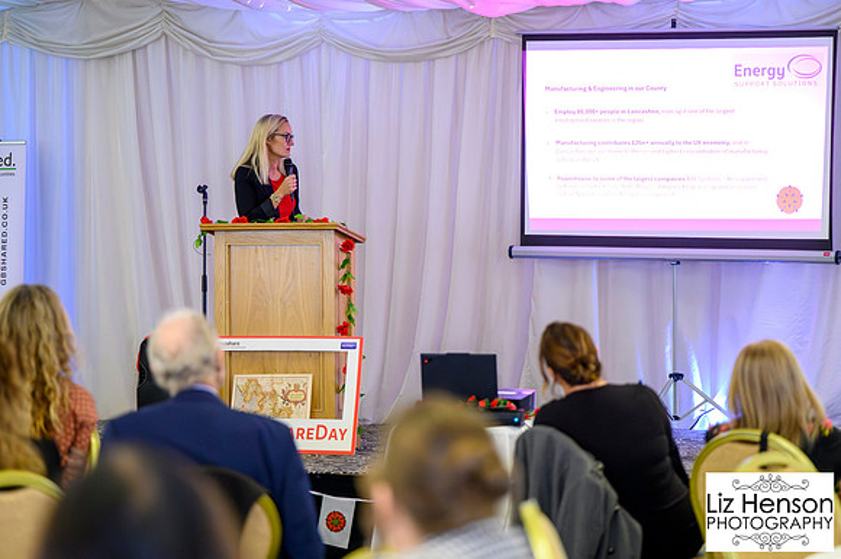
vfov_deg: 13.1
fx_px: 2445
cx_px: 420
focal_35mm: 105
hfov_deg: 19.5
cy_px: 280
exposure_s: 1/200
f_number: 2.8
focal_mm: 104
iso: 12800
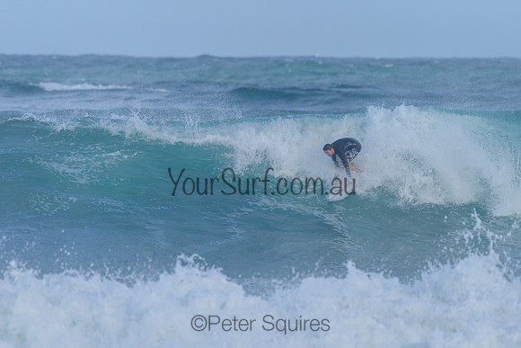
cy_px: 137
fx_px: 8867
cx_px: 285
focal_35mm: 613
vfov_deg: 2.2
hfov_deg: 3.4
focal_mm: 500
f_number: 5.6
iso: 450
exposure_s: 1/2000
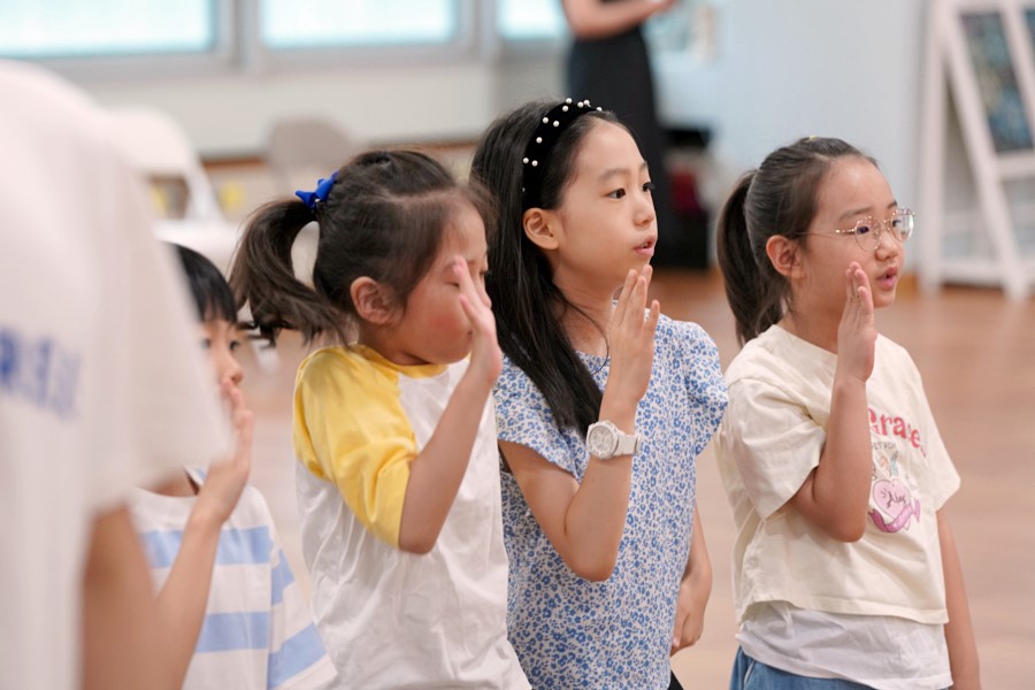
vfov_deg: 9.7
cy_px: 345
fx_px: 4053
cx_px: 518
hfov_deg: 14.6
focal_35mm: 141
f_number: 4
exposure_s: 1/160
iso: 2000
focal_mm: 141
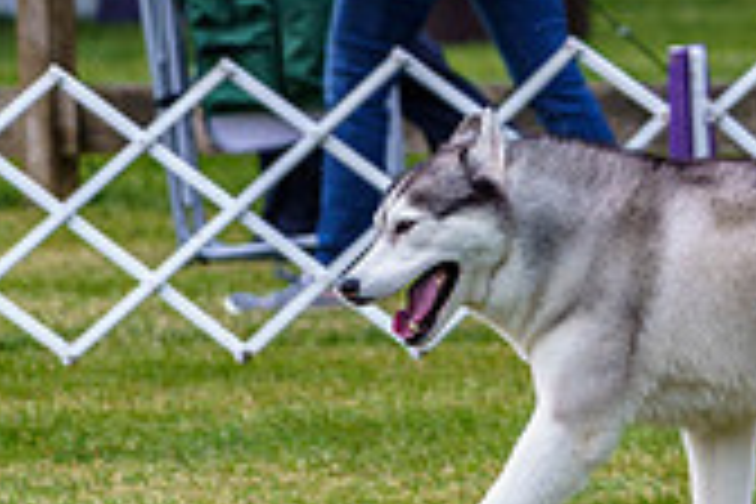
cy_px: -133
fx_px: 12620
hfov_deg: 3.4
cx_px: 868
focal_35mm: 601
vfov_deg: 2.3
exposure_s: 1/500
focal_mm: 174
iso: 160
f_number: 4
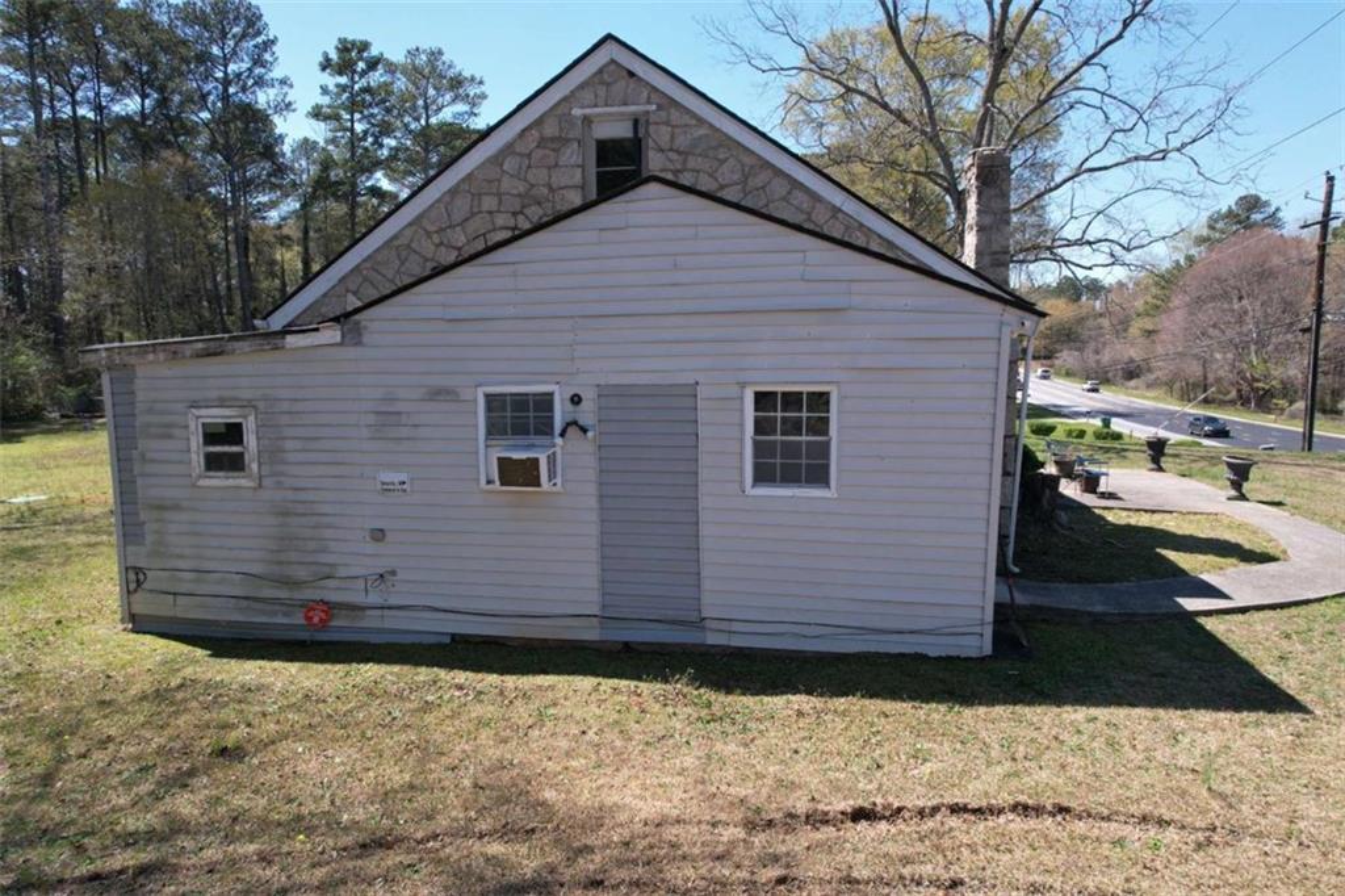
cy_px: 448
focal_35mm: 22
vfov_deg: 57.2
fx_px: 822
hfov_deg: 78.6
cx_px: 672
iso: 100
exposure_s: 1/200
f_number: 2.8
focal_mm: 8.38
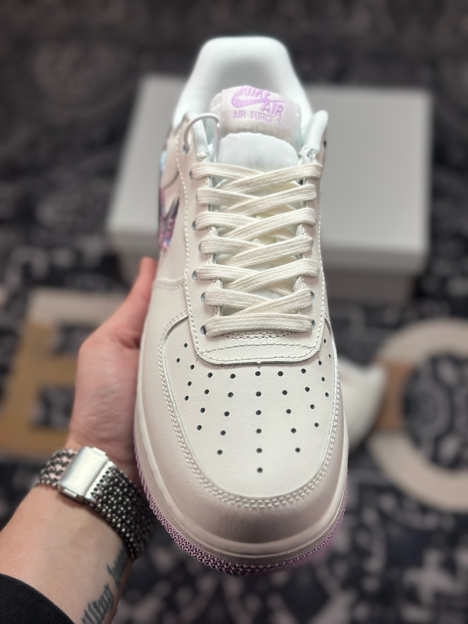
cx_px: 234
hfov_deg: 30.3
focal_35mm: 48
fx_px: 865
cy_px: 312
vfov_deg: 39.7
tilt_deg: -57.0
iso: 80
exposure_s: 1/2160
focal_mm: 6.86
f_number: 1.78
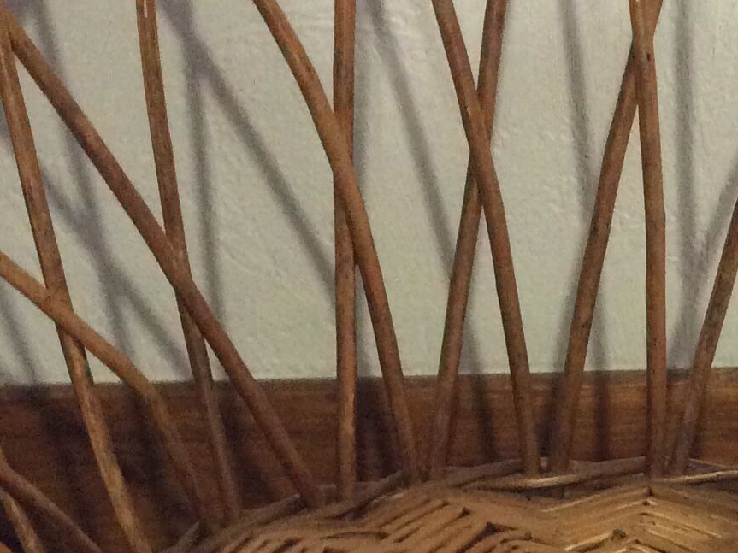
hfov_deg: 20.2
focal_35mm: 96
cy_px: 986
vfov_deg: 13.8
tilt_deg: -40.0
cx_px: 621
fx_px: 2046
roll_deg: -0.3
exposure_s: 1/25
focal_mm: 3.3
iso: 250
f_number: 2.4
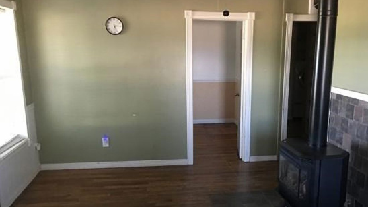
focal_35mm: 37
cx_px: 215
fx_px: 361
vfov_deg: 31.8
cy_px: 133
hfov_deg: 53.8
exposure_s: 1/4
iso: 80
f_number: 2.2
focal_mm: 4.15
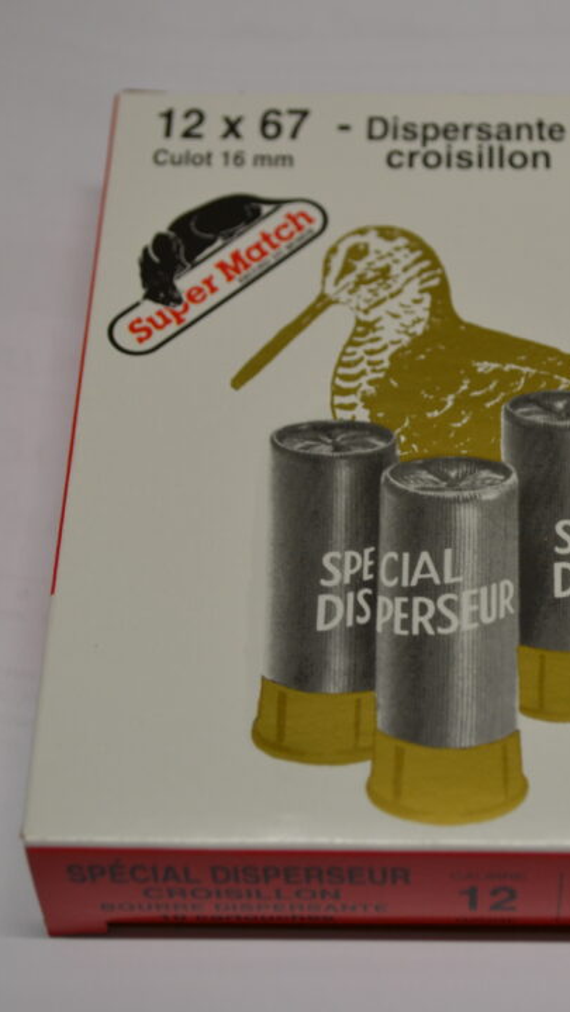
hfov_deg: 14.1
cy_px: 507
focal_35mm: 85
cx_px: 475
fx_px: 2282
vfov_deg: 25.0
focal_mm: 38
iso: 400
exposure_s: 1/60
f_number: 5
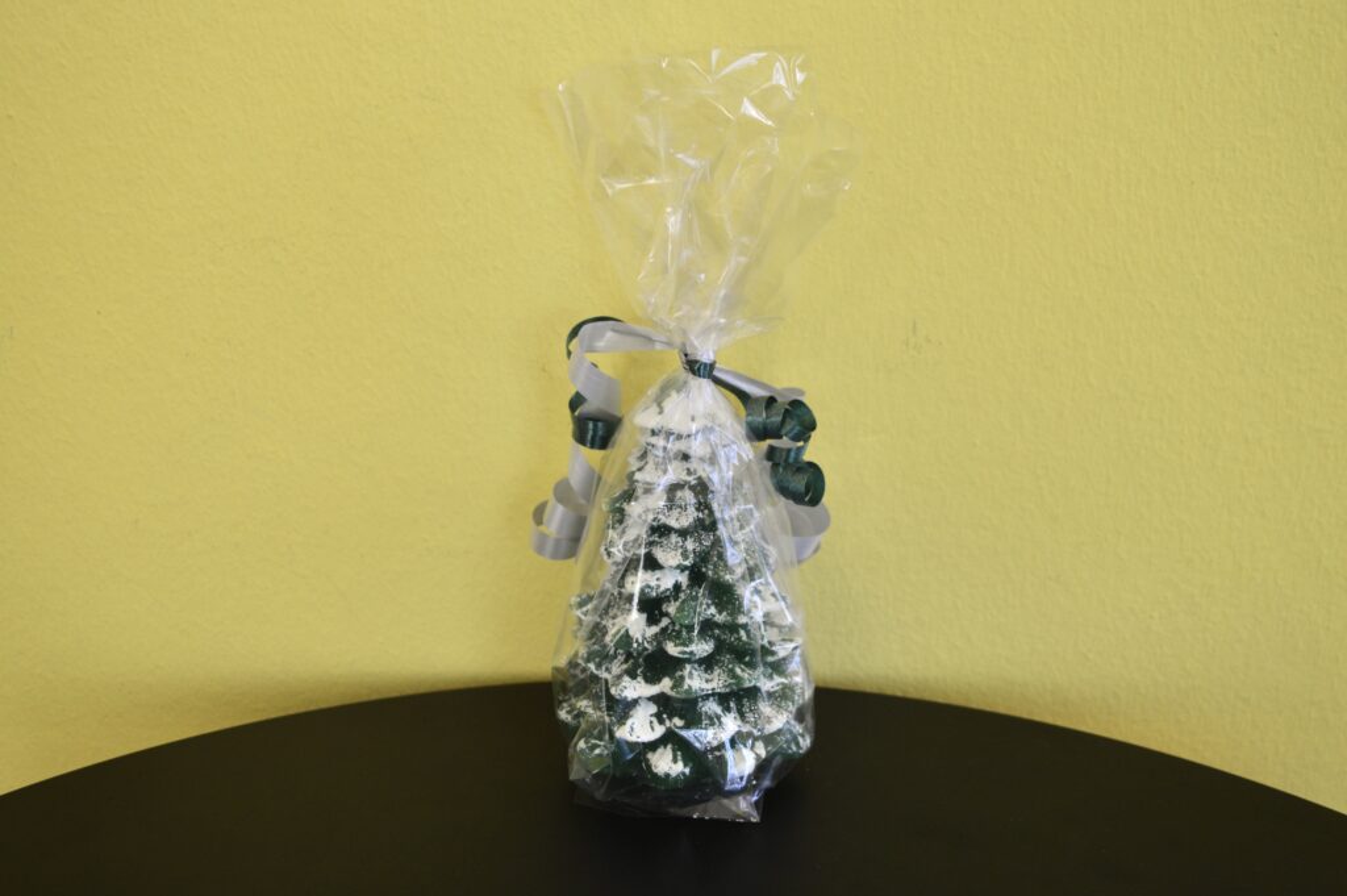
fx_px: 1514
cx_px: 674
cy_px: 448
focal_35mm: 40
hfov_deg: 48.0
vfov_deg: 33.0
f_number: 5.6
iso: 400
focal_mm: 27
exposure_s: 1/125
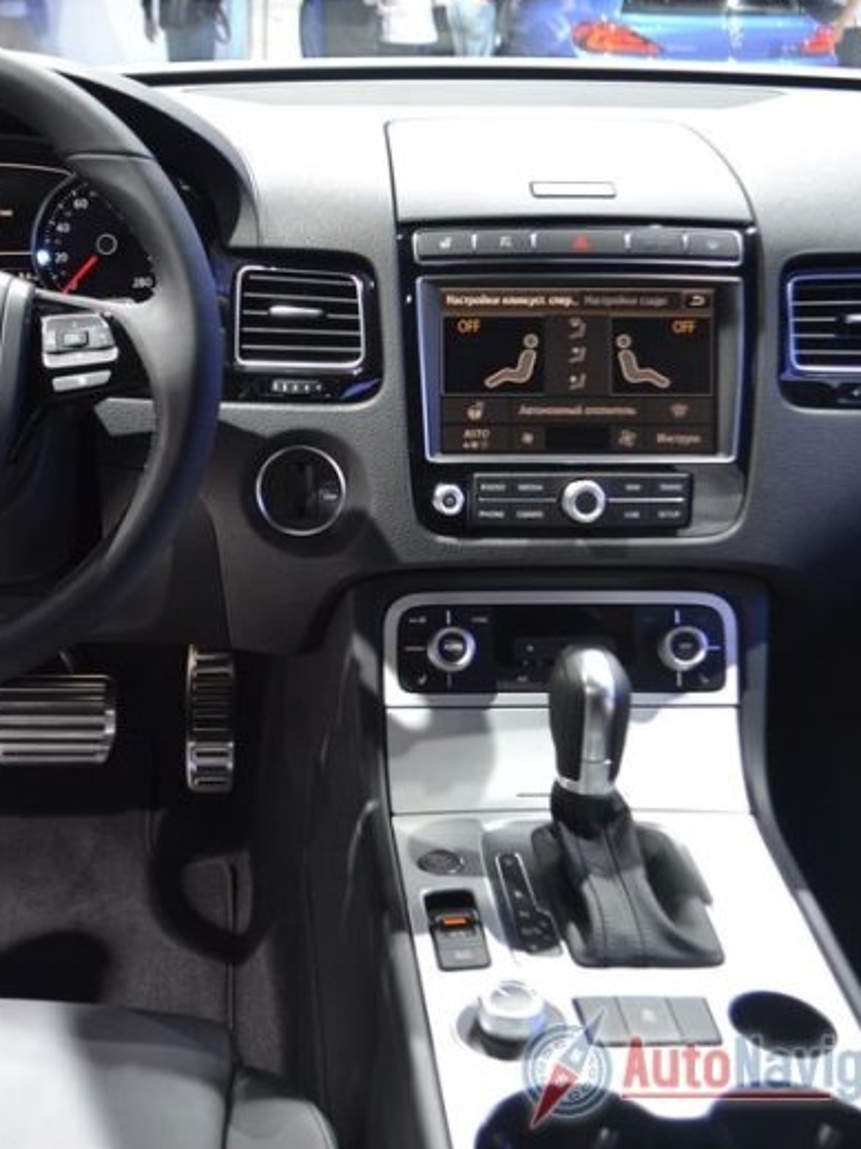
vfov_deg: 46.8
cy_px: 561
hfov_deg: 35.0
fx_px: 1327
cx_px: 197
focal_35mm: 40
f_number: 3.5
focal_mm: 18
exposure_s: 1/60
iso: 450
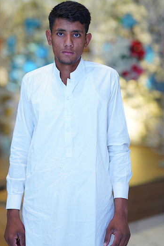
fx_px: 649
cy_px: 120
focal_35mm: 95
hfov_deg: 14.4
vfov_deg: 21.5
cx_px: 76
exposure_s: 1/160
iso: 250
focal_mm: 85
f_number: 1.8
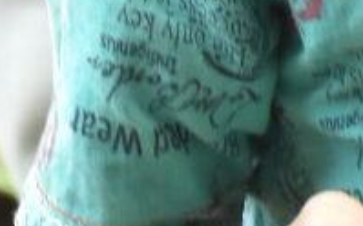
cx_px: 976
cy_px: -909
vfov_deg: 1.5
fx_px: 8609
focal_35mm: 871
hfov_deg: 2.4
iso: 720
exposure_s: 1/80
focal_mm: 70
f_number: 6.3
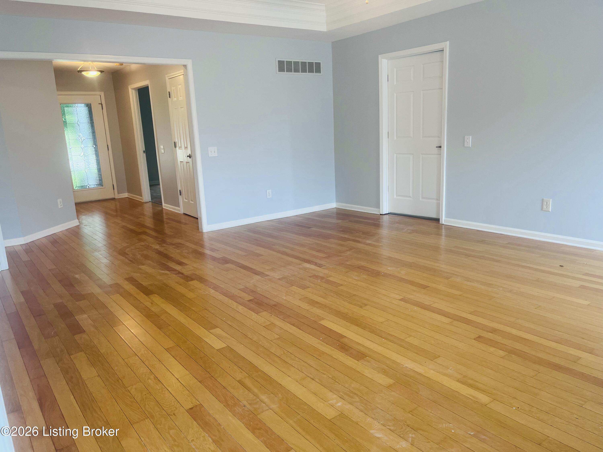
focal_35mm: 26
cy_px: 226
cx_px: 302
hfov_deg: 67.3
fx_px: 453
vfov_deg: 53.1
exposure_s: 1/60
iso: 100
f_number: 1.6
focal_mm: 5.1
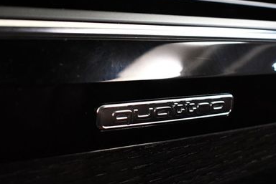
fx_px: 461
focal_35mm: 60
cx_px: 145
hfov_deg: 33.4
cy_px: 100
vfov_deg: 22.7
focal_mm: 18
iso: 2500
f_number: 3.5
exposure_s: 1/125
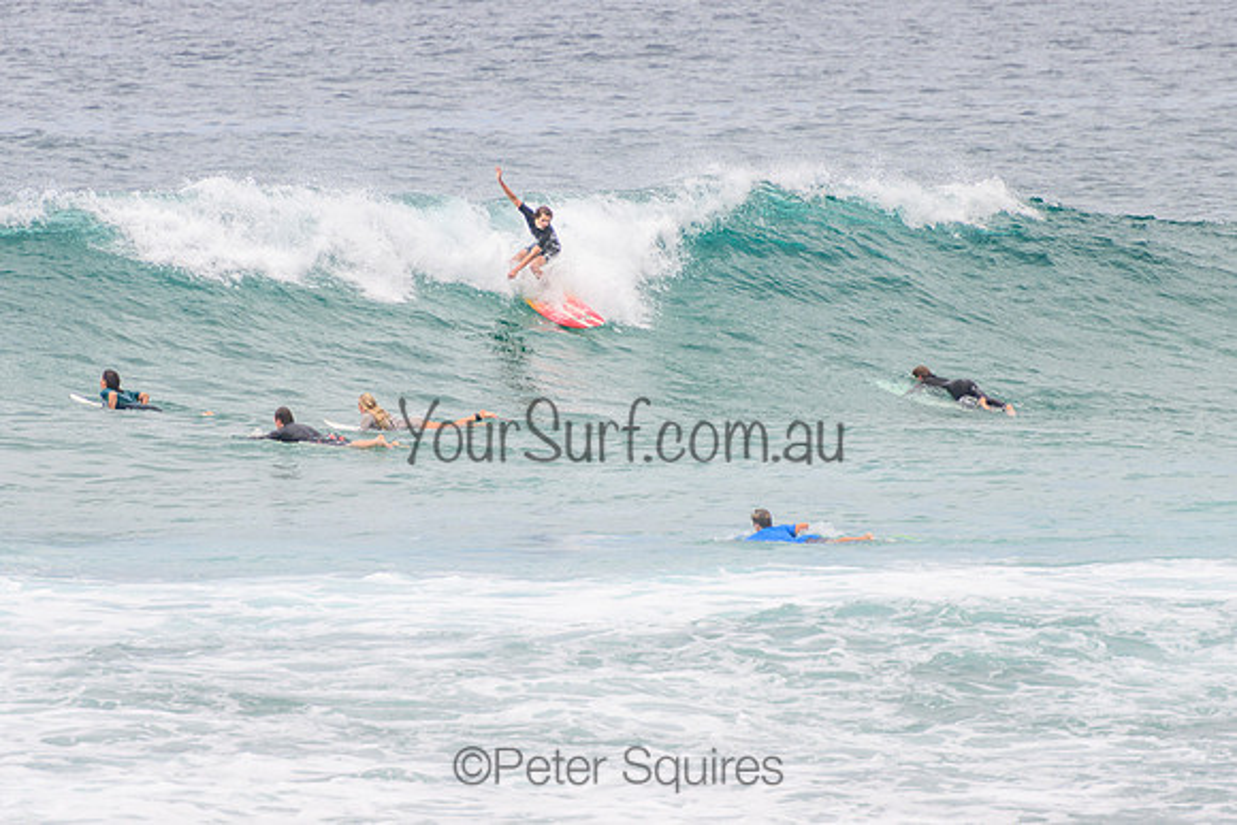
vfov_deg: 2.5
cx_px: 587
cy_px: 267
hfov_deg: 3.7
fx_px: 18914
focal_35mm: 550
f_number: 5.6
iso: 200
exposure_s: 1/2000
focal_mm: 400
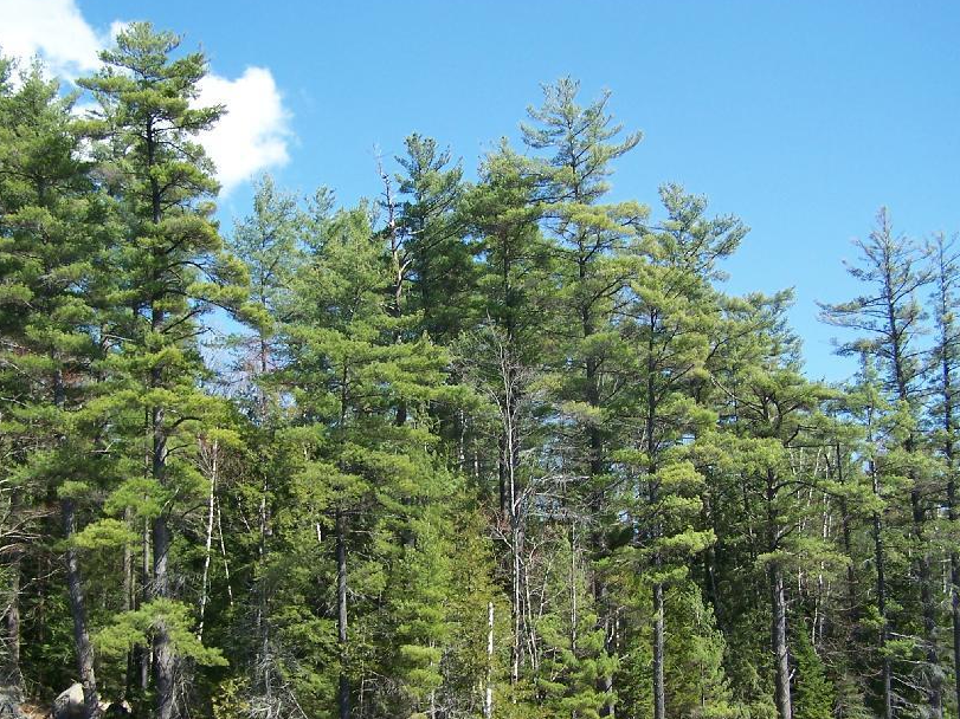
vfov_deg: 30.2
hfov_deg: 39.6
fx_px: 1331
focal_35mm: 48
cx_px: 411
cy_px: 439
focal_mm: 6.3
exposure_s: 1/640
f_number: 2.8
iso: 80
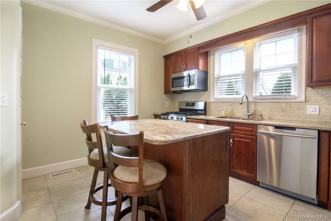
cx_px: 166
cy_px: 110
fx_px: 152
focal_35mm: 16
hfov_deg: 95.0
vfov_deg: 72.1
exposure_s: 1/10
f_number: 11
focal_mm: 11
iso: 800
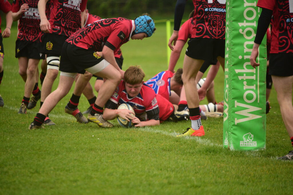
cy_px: 98
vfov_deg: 3.4
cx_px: 146
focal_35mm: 400
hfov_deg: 5.2
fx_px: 3256
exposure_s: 1/1600
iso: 1600
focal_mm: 400
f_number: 5.6
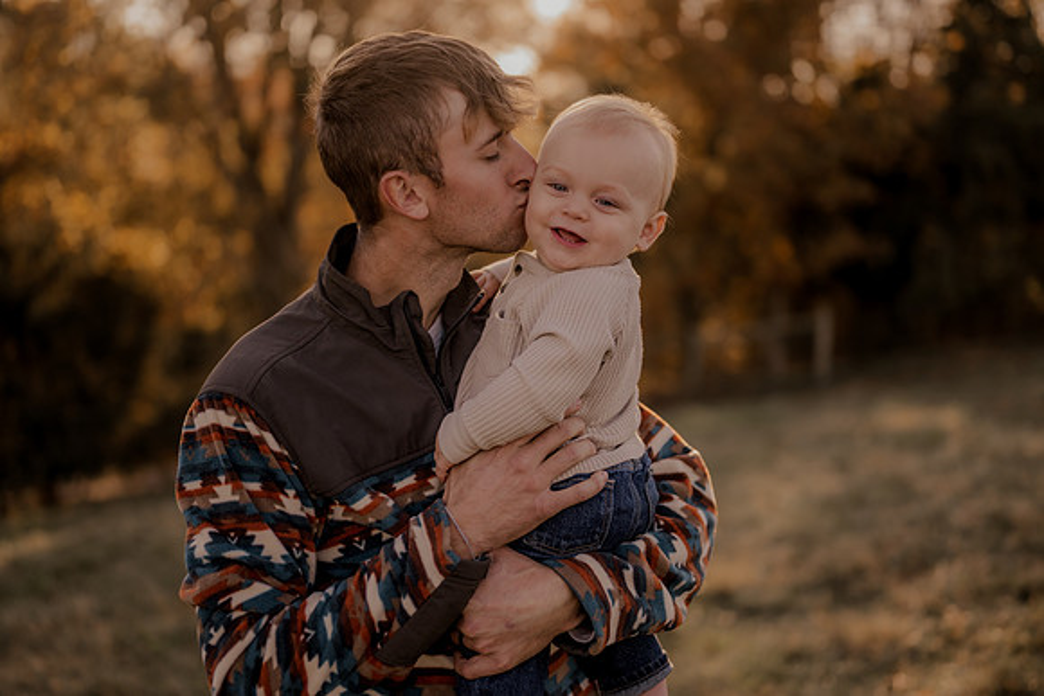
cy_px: 348
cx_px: 522
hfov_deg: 39.6
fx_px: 1450
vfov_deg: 27.0
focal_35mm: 50
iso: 250
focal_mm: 50
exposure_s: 1/1600
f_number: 1.8
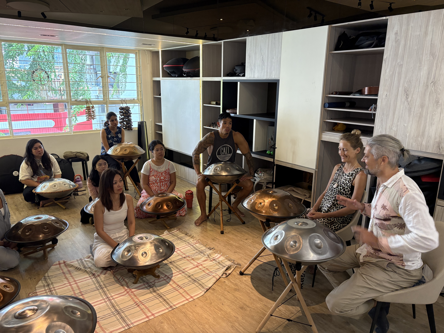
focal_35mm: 26
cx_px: 222
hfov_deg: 67.3
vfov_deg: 53.1
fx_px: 333
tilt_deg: -13.0
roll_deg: +0.1
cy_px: 166
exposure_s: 1/50
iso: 160
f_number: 1.6
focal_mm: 5.96
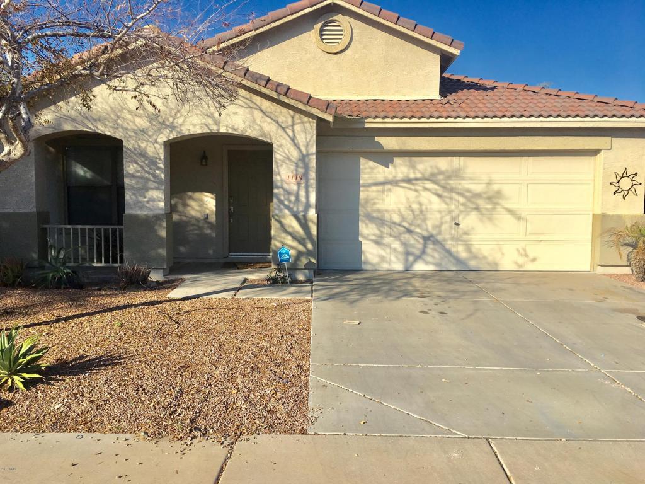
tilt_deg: -3.7
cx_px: 322
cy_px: 242
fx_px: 540
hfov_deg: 61.7
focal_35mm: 29
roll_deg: -0.4
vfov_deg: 48.2
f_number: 2.2
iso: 25
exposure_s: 1/2404
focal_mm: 4.15
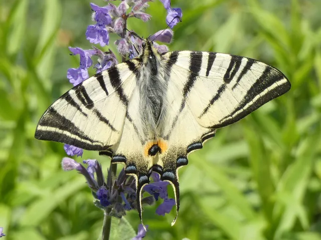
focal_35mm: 217
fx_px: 2012
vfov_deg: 6.8
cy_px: 120
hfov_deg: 9.1
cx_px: 160
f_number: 5.5
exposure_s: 1/100
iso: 80
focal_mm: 38.9
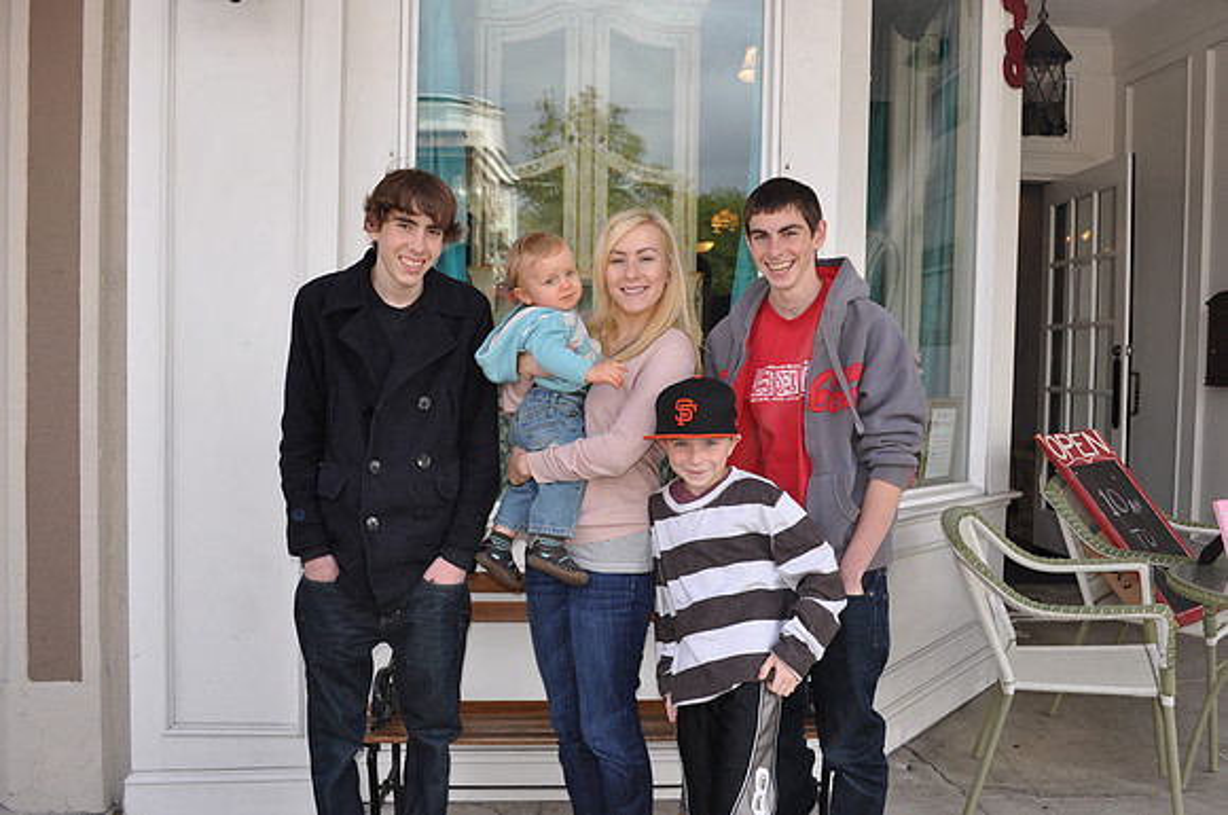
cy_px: 408
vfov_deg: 39.9
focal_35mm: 33
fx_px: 1124
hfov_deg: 57.3
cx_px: 614
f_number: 7.1
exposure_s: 1/200
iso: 200
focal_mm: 22
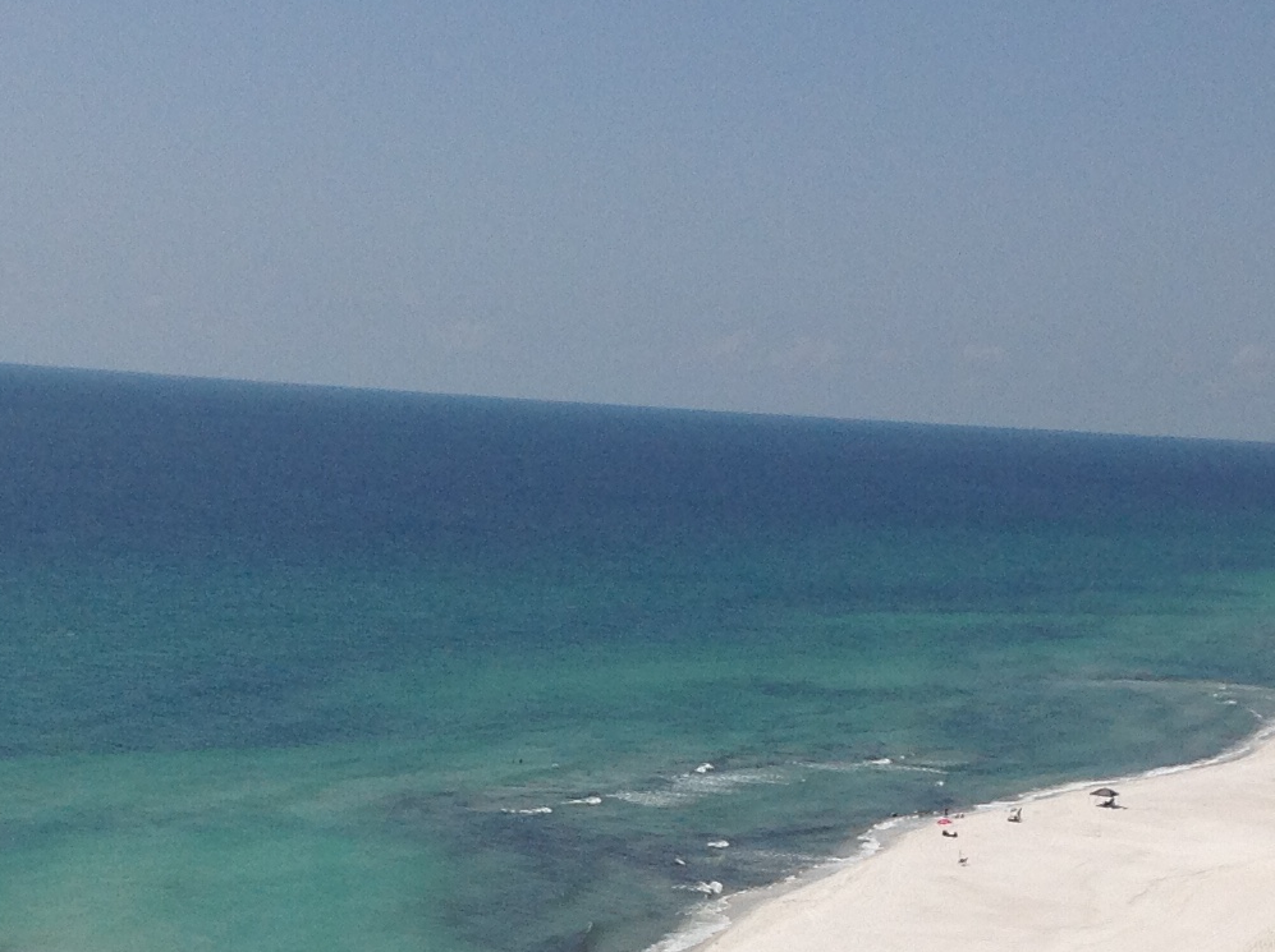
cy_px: 924
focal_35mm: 91
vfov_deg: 15.9
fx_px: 3347
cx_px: 508
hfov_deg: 21.5
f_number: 2.4
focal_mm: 4.28
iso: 64
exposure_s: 1/6061
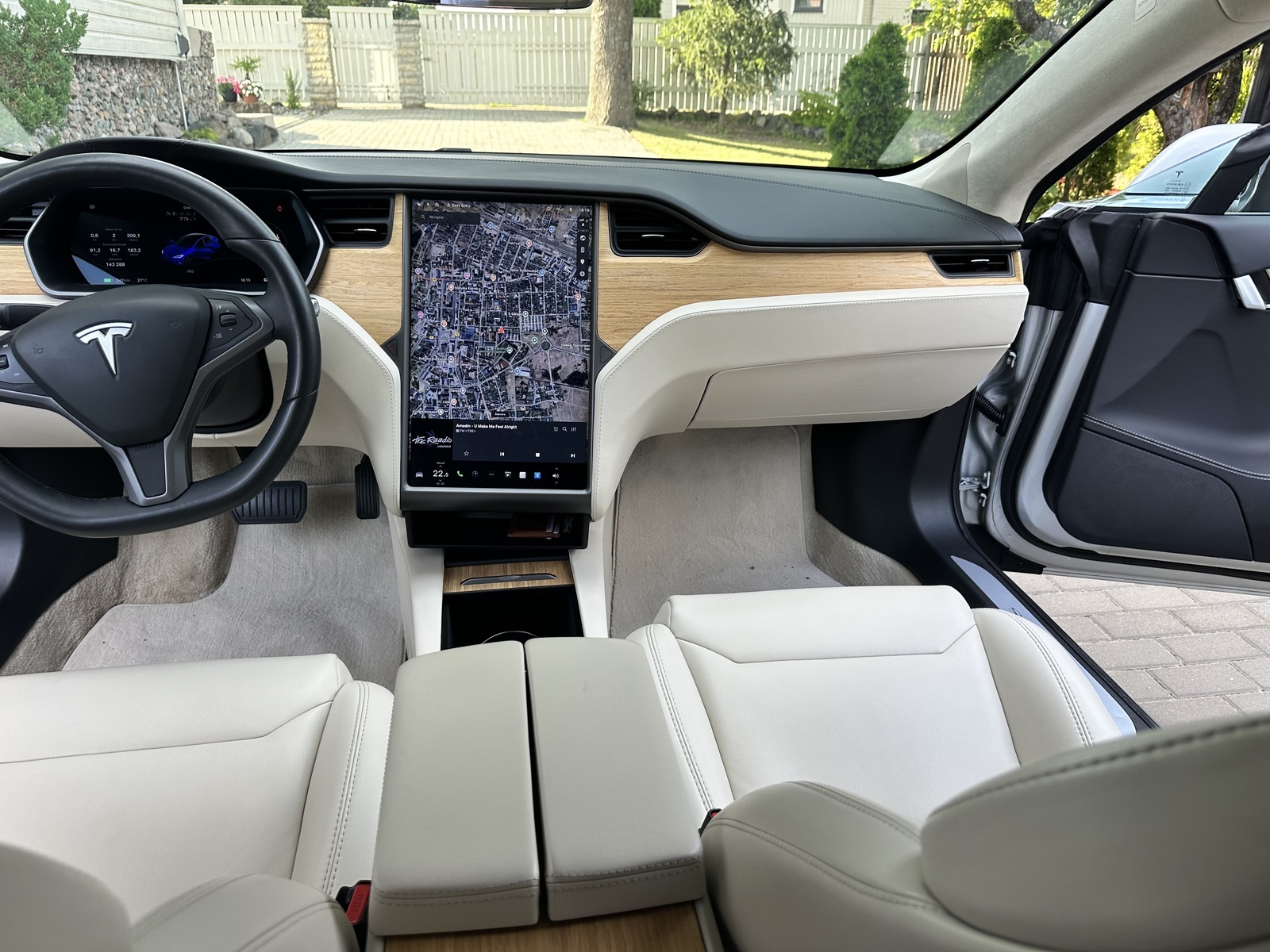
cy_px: 476
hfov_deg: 71.6
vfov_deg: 56.8
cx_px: 635
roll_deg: -0.7
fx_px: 881
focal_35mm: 24
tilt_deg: -22.5
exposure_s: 1/201
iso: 80
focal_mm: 6.86
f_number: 1.78
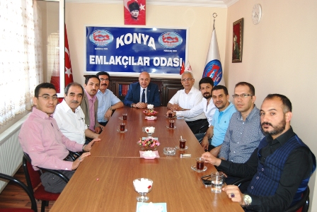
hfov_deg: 57.2
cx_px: 158
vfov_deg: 40.1
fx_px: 291
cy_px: 106
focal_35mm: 33
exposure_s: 1/60
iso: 400
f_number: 4
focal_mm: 22
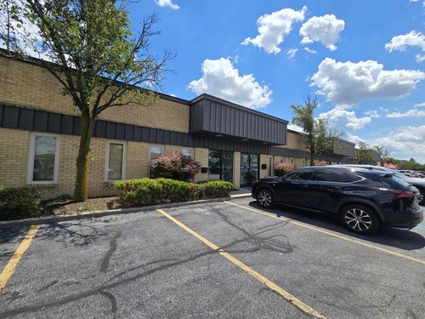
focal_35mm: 13
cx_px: 212
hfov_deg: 106.2
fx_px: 160
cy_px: 160
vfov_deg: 89.9
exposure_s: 1/2767
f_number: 2.2
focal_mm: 2.2
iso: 50
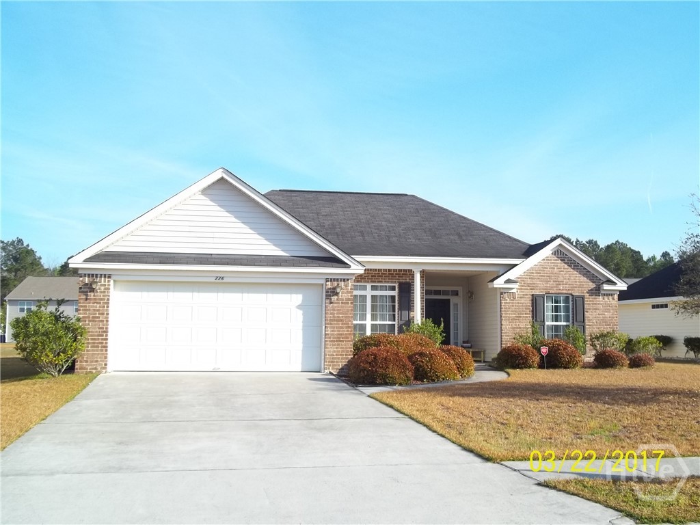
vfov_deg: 36.8
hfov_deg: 47.9
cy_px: 262
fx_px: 789
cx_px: 350
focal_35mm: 39
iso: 64
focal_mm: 7.1
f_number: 3.2
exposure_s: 1/500
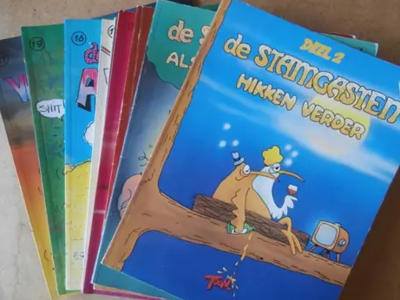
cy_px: 153
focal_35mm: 25
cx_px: 204
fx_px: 289
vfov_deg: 54.9
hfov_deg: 69.4
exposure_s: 1/30
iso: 160
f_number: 3
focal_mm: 4.2
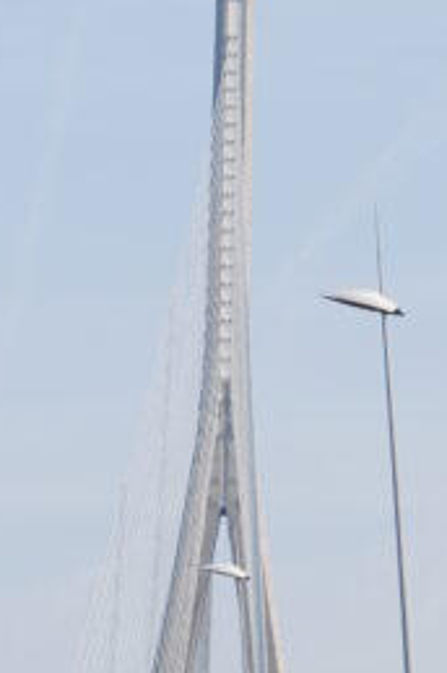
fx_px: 4220
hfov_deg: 6.1
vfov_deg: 9.1
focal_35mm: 226
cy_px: 556
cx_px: 227
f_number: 7.1
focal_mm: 38
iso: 100
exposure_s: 1/200
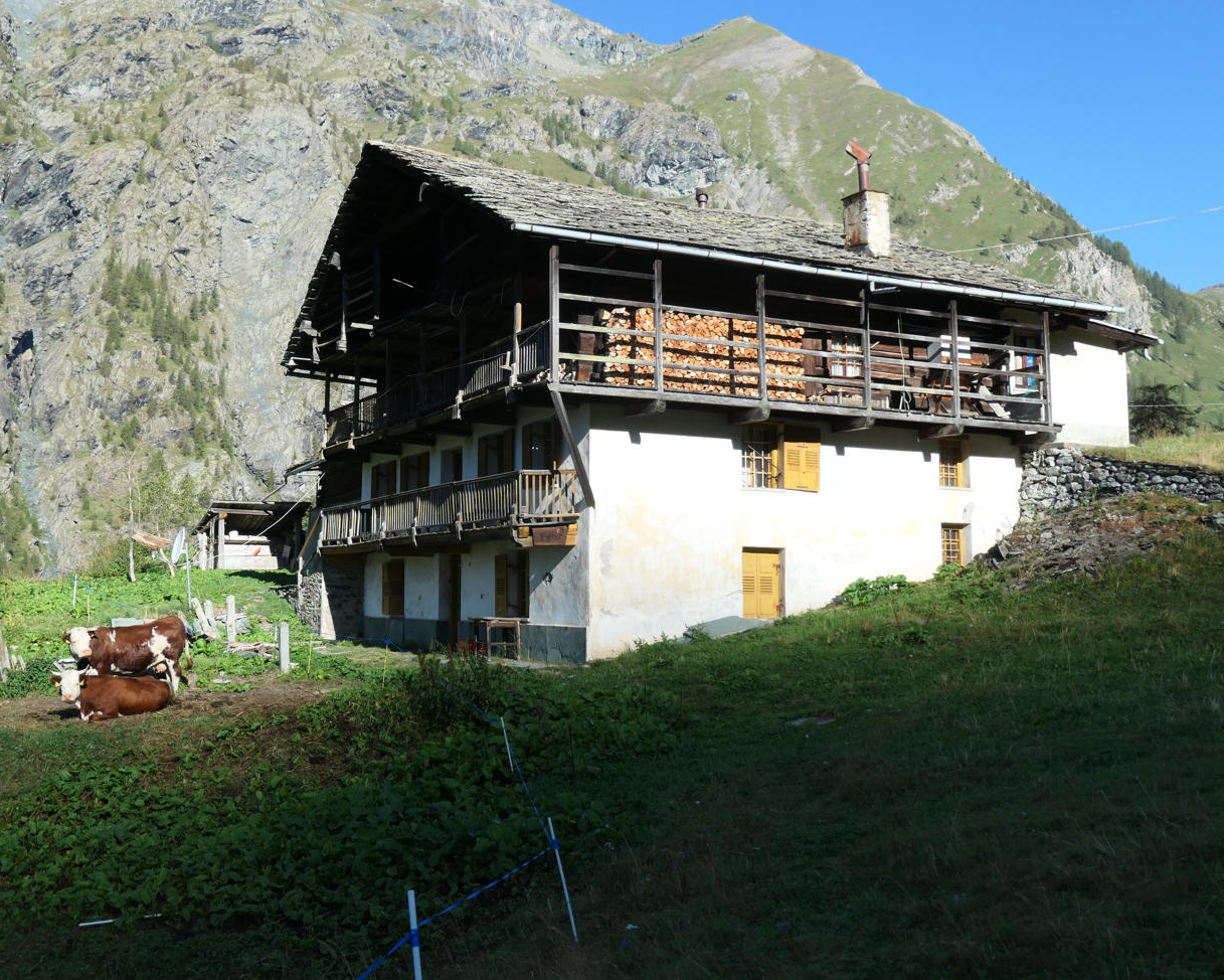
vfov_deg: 40.1
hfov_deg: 49.0
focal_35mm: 37
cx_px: 543
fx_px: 1341
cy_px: 478
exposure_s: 1/1000
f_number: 4
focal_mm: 11.7
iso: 200
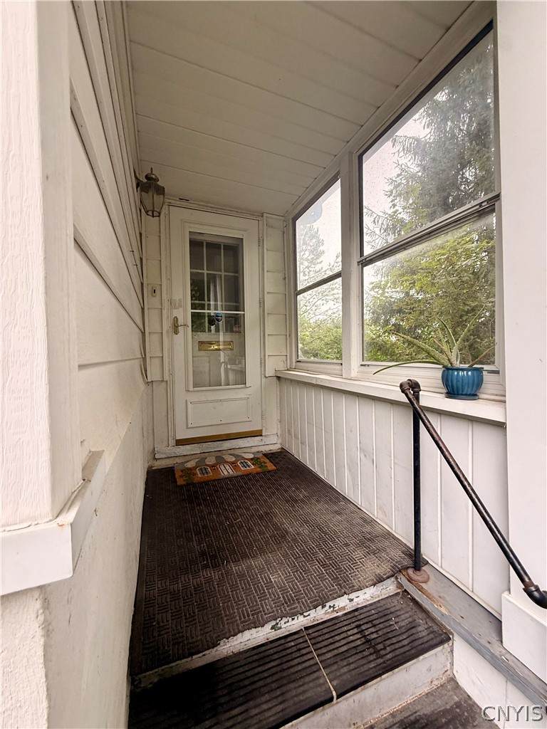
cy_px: 364
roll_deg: -0.6
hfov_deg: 85.7
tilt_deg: -3.9
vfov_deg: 102.1
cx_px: 274
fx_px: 295
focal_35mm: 14
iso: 125
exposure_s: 1/99
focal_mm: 2.22
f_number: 2.2
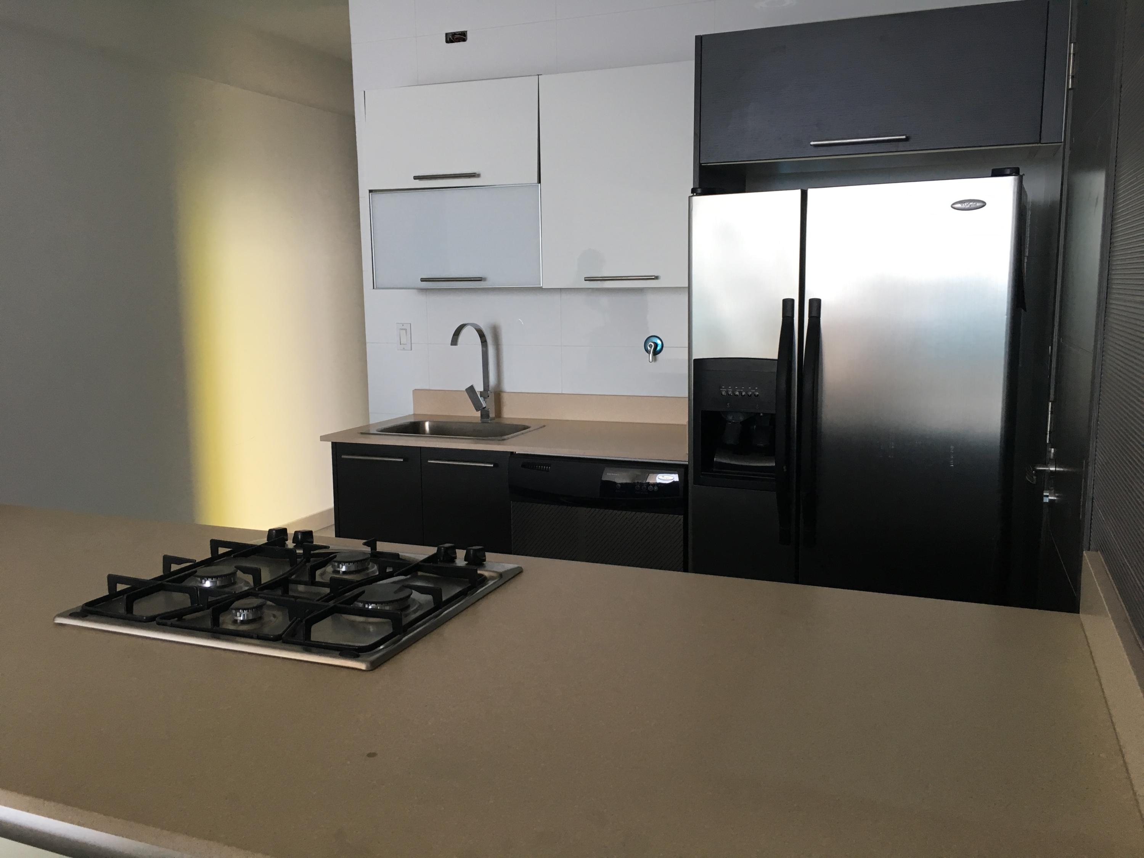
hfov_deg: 61.7
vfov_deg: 48.2
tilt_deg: -9.0
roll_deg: +1.0
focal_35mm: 29
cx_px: 572
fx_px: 958
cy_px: 429
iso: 32
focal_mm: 4.15
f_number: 2.2
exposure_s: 1/30
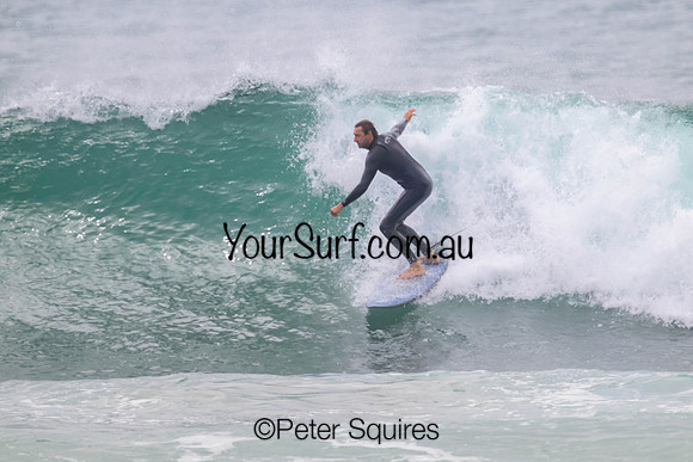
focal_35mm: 955
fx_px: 18397
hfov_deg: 2.2
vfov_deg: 1.4
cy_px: 186
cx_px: 414
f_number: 11
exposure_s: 1/2000
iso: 720
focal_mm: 800
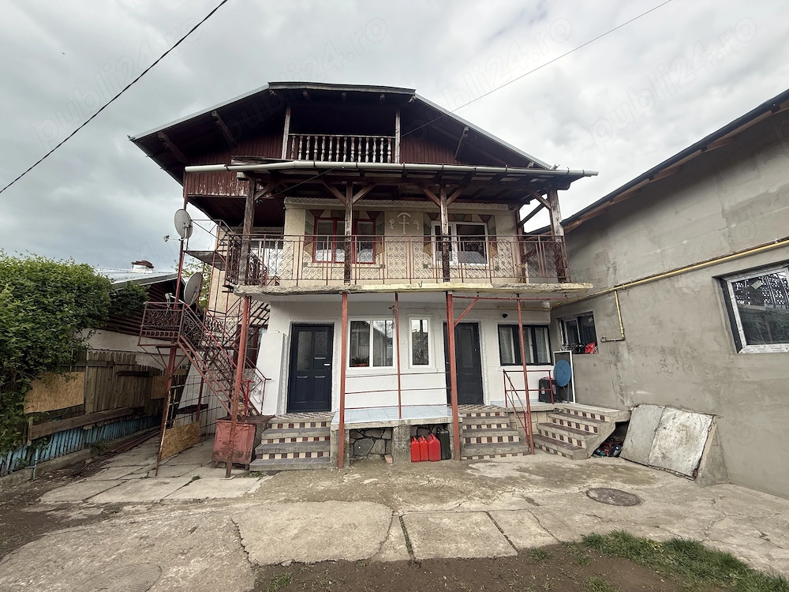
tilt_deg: +12.1
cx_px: 394
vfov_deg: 85.7
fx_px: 319
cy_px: 296
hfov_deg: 102.1
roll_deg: +0.4
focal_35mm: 14
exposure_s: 1/518
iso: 64
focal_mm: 2.22
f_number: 2.2
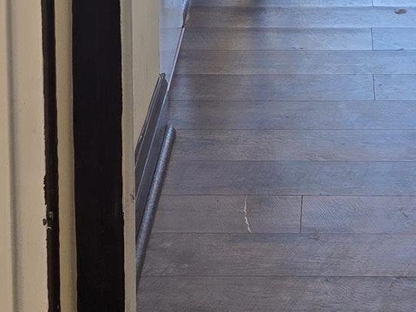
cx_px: 361
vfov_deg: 11.0
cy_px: -226
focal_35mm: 127
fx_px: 1526
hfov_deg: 15.4
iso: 50
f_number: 1.7
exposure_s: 1/120
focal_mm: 6.3
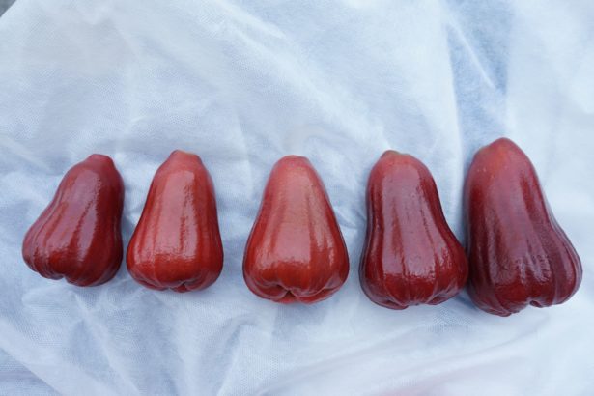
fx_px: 478
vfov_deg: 45.0
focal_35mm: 29
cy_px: 198
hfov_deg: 63.7
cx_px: 297
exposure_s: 1/80
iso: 100
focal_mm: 29
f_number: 5.6
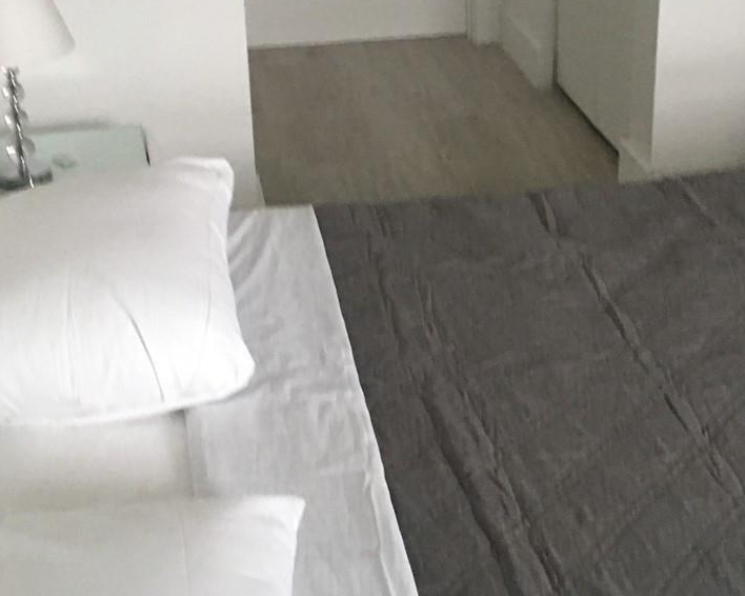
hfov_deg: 29.5
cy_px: 200
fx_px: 1411
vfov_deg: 23.7
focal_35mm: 64
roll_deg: -0.4
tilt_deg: -22.3
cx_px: 462
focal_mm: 4.15
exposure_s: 1/17
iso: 200
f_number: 2.2
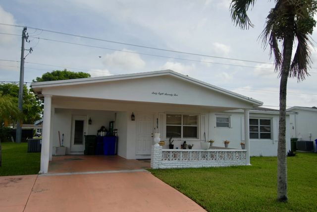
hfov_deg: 53.1
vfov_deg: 36.9
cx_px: 158
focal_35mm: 36
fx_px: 317
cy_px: 106
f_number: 4
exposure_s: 1/1250
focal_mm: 24
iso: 100
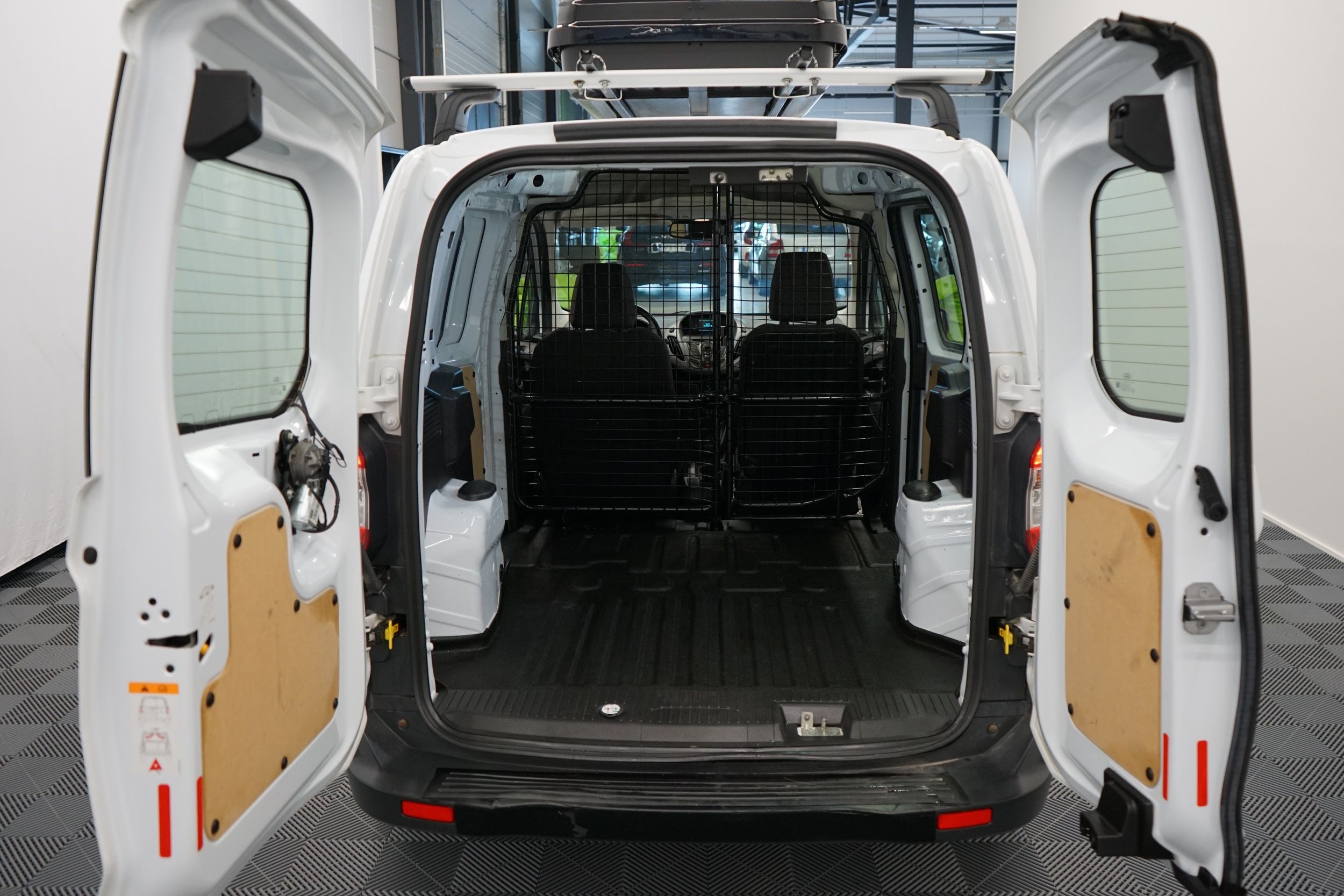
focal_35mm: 29
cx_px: 672
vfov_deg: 45.0
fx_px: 1083
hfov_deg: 63.7
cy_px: 448
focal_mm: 29
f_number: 4
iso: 1000
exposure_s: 1/160
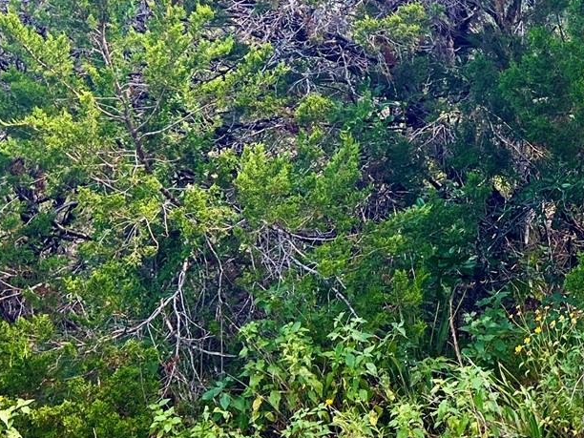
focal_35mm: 87
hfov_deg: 21.0
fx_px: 1468
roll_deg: +0.2
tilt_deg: -7.6
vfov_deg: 17.0
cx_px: 699
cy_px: 183
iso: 50
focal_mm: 5.7
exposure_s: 1/374
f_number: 1.5
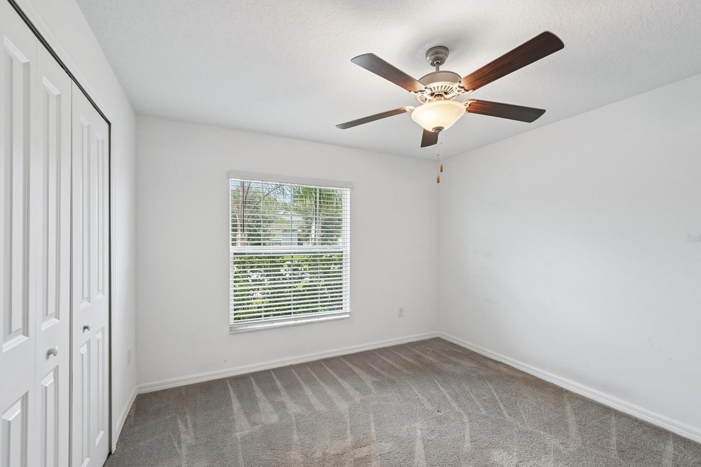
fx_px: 292
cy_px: 238
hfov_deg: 100.4
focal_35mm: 15
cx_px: 353
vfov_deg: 77.3
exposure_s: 1/60
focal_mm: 14
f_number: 8
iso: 400
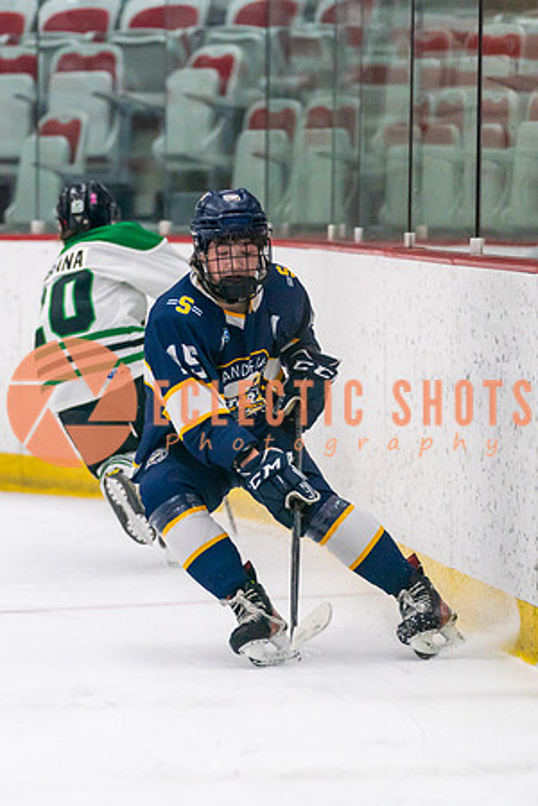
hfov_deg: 5.7
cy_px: 383
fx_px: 5360
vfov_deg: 8.6
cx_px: 179
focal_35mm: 239
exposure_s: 1/1250
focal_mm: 151
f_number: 2.8
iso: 3200
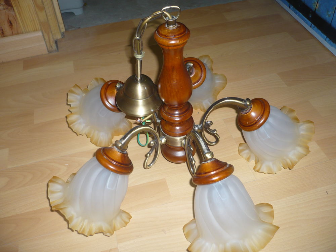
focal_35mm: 35
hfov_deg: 52.6
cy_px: 126
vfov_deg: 40.7
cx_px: 168
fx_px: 340
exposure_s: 1/30
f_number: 2.8
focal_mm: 5.8
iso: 100
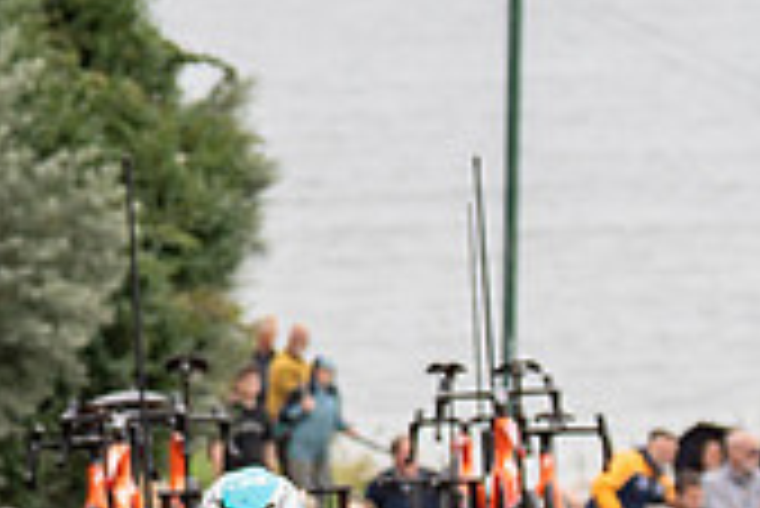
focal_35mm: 388
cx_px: -442
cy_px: 166
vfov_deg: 3.6
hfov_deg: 5.3
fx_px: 8198
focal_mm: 70
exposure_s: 1/1000
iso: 320
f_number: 3.5
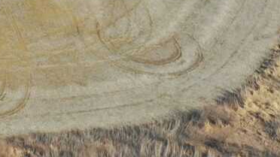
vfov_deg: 5.7
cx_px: -60
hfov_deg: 10.5
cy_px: -259
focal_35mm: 202
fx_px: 1499
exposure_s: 1/320
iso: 100
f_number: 5.6
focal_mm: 10.26
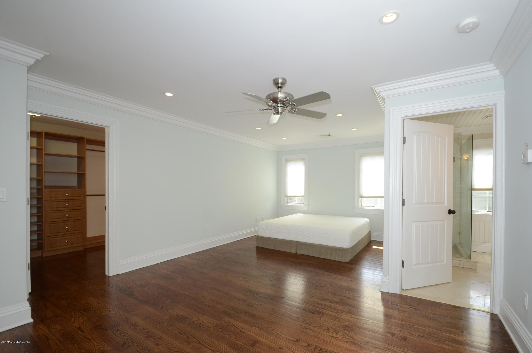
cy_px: 176
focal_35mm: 15
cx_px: 266
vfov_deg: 77.1
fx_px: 221
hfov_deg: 100.5
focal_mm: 10
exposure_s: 1/125
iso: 800
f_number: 6.3
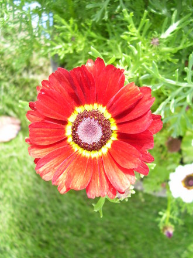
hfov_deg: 41.8
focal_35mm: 34
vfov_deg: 54.0
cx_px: 96
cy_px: 129
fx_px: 253
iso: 80
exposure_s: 1/180
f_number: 2.7
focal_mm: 5.6
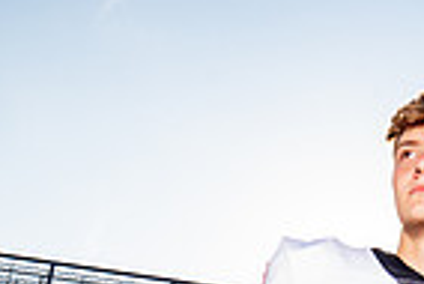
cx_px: 319
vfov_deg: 12.5
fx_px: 1085
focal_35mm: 92
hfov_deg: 21.9
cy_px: 628
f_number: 10
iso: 200
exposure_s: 1/200
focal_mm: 29
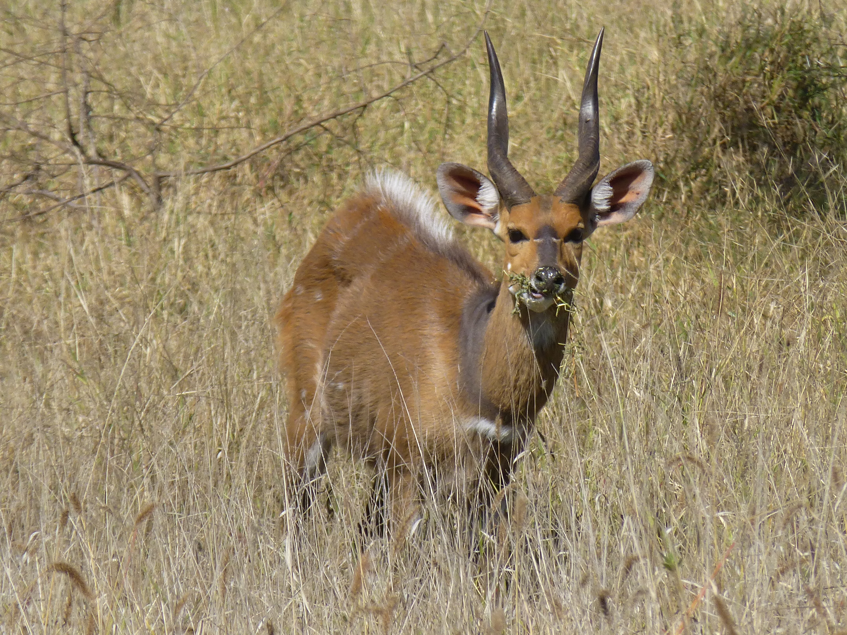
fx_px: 19379
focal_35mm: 792
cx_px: 424
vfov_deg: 1.9
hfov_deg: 2.5
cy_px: 318
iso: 100
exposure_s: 1/320
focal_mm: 86
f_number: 6.4
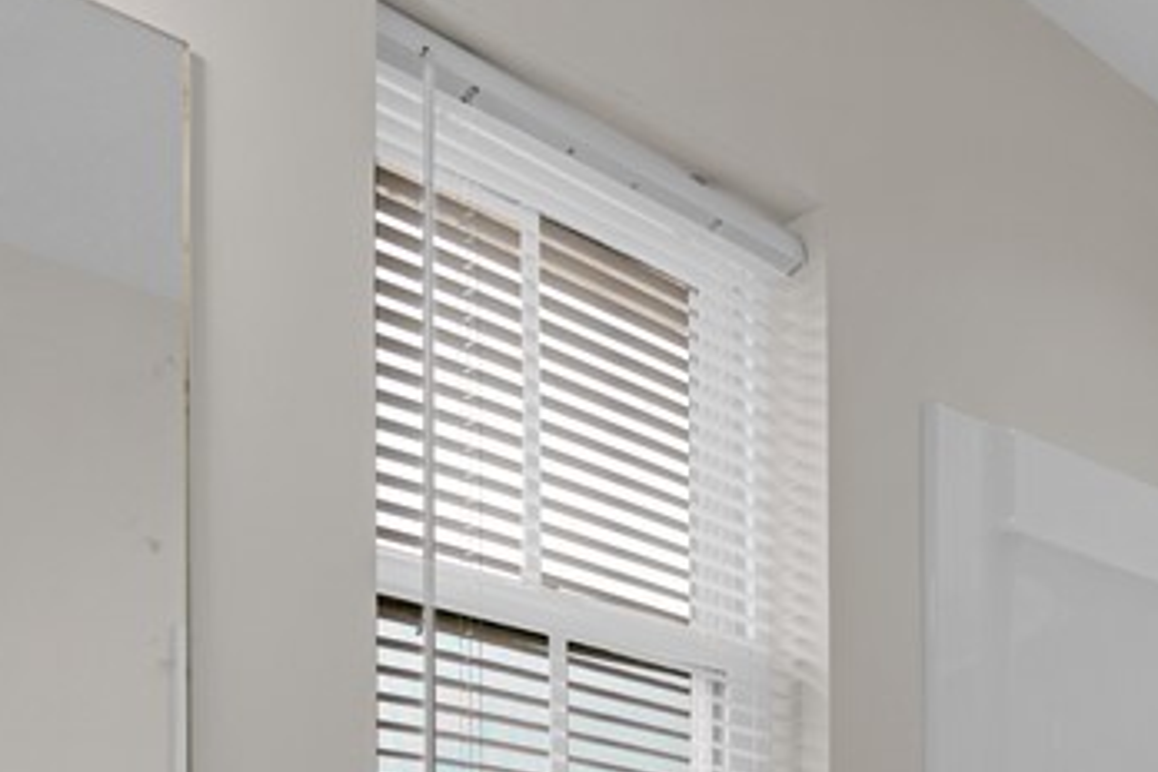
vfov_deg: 23.1
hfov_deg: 38.3
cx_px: 719
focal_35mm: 52
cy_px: 1022
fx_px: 1658
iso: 250
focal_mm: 11
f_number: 8
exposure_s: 1/25
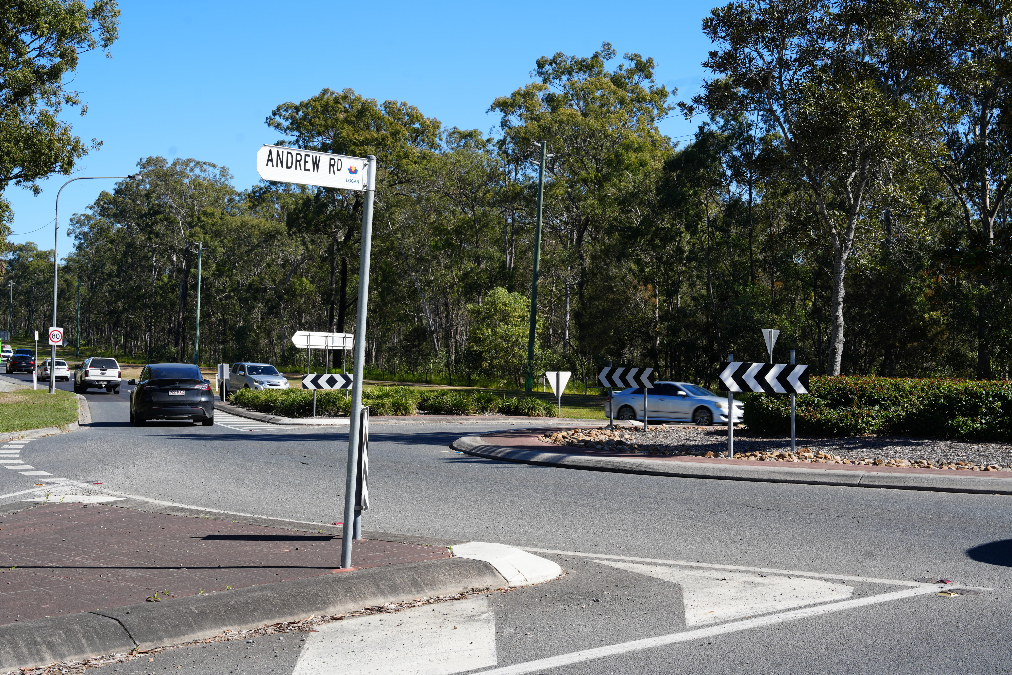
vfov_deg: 27.5
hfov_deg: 40.3
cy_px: 338
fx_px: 1377
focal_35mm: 49
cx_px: 506
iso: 100
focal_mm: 49
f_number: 9
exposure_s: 1/125
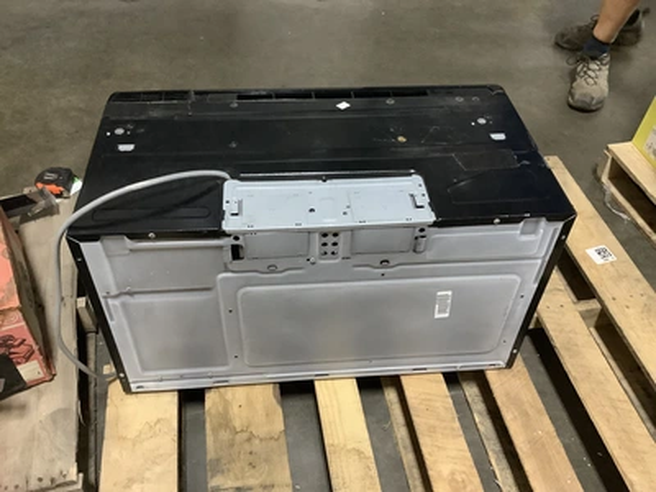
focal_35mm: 31
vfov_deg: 45.4
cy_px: 246
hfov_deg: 58.4
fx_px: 587
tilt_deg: -46.6
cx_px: 328
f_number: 2.4
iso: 640
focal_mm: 3.3
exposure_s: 1/30
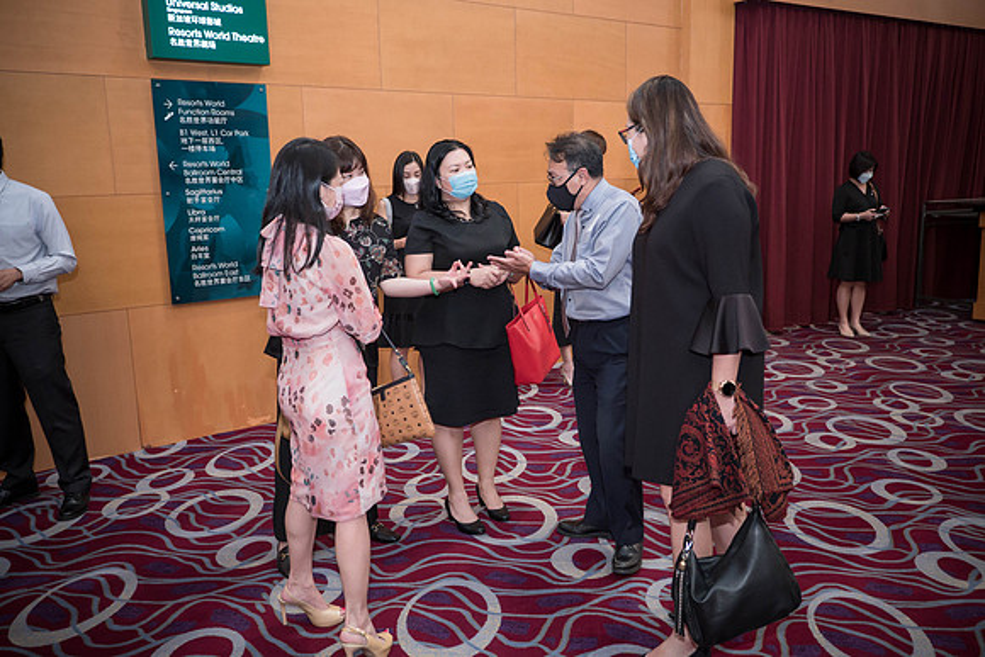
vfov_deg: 43.4
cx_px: 492
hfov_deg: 61.6
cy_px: 328
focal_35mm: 30
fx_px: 825
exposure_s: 1/125
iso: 1600
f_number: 1.7
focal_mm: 14
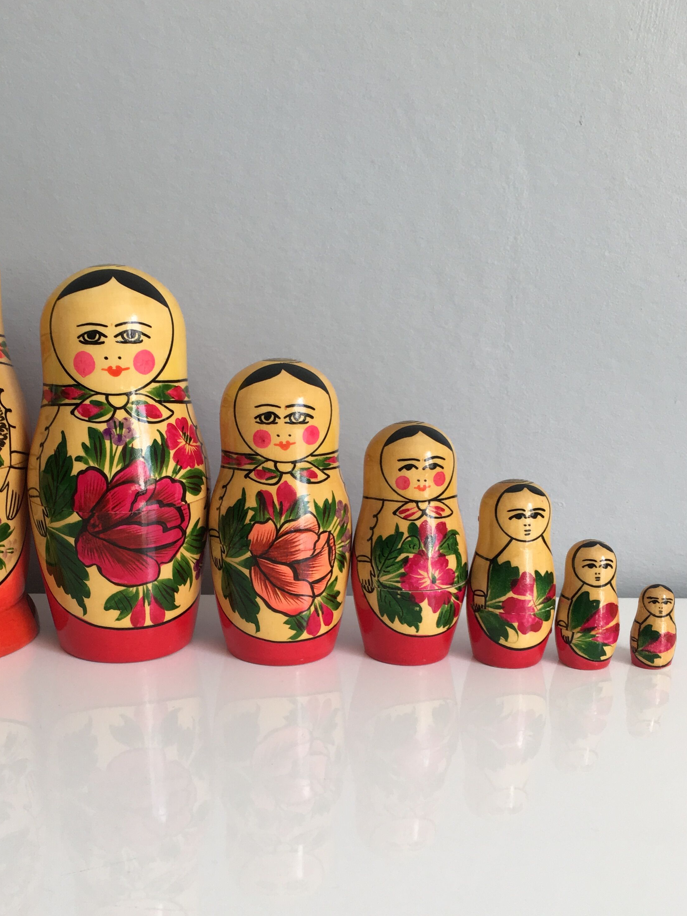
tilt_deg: -16.6
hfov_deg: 35.7
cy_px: 590
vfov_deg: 46.3
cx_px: 247
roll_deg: +0.4
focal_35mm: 40
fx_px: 1059
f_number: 2.2
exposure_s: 1/100
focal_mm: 4.15
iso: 40
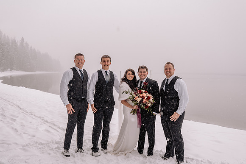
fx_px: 246
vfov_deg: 36.9
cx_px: 123
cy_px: 82
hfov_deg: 53.1
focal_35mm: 36
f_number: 5
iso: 1250
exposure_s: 1/250
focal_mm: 35
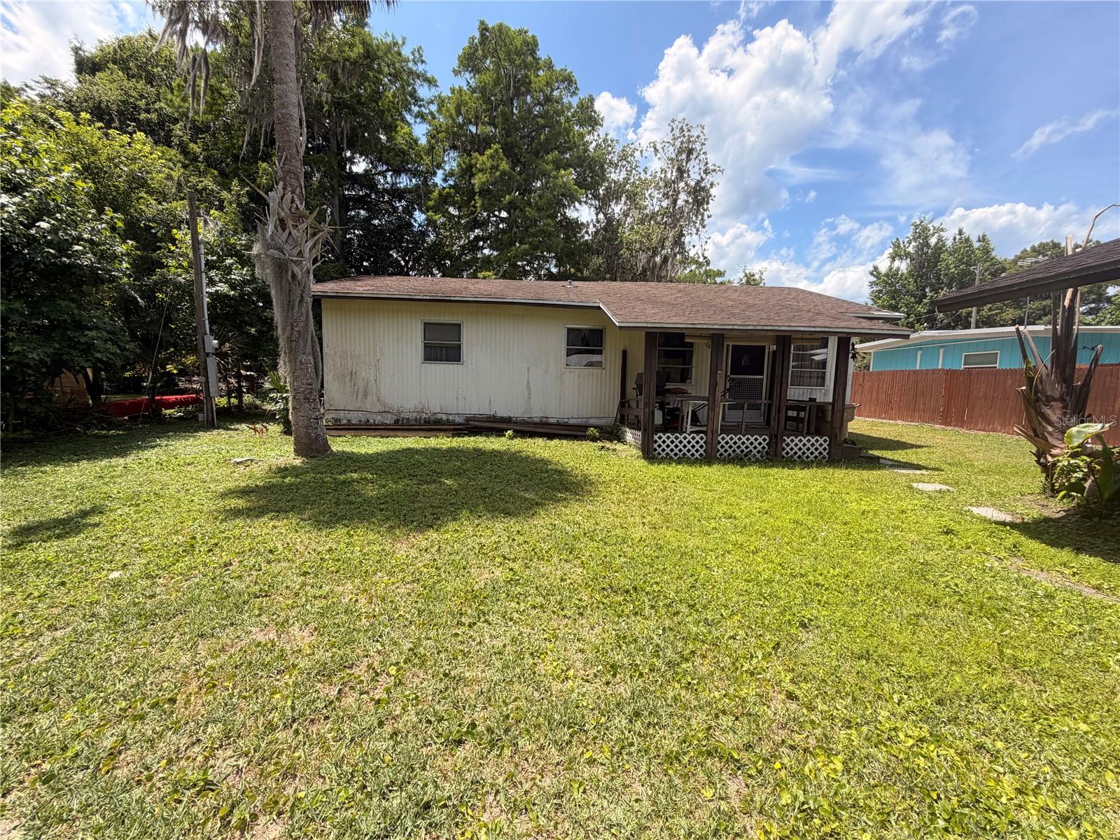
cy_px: 420
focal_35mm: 14
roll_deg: -1.2
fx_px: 453
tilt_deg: -3.9
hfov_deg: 102.1
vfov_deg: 85.7
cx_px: 560
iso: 32
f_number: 2.2
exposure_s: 1/770
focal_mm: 2.22
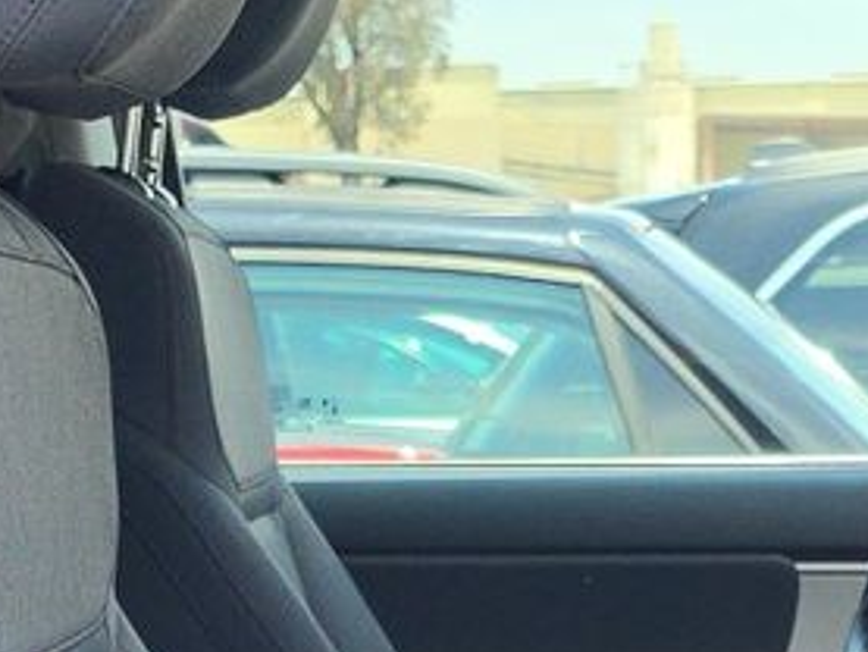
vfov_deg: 10.6
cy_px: 1122
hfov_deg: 14.6
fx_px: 3336
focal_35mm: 133
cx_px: 830
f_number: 1.4
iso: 63
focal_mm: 6.5
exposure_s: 1/1961
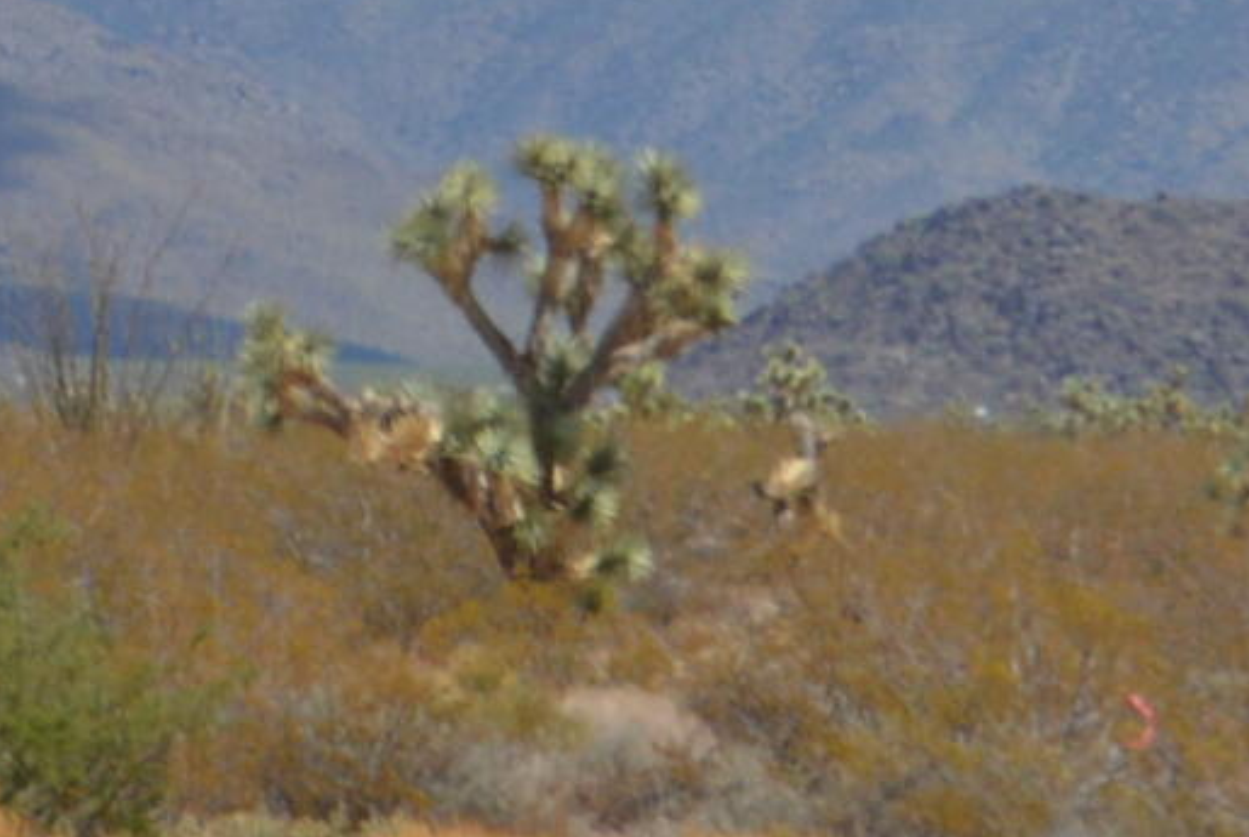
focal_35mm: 479
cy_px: -150
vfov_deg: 2.9
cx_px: 342
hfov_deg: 4.3
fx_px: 16639
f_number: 7.1
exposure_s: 1/2000
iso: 400
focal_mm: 55
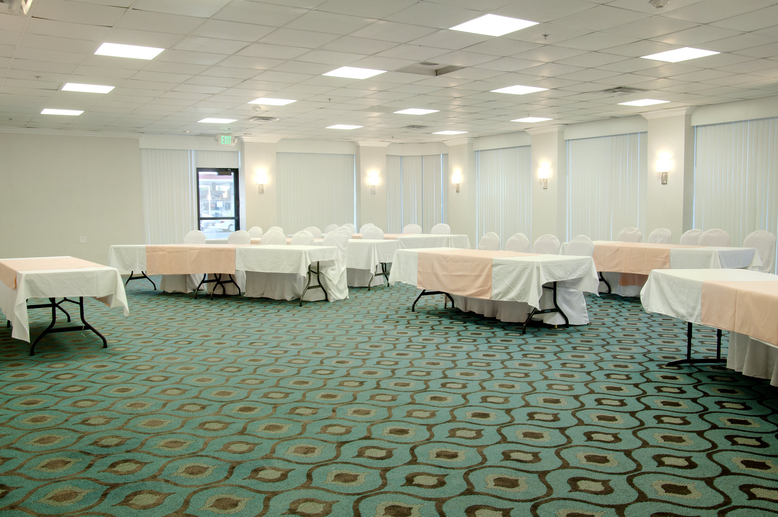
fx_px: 712
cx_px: 389
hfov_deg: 57.3
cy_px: 258
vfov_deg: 39.9
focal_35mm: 33
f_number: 8
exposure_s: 1/20
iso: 400
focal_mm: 22
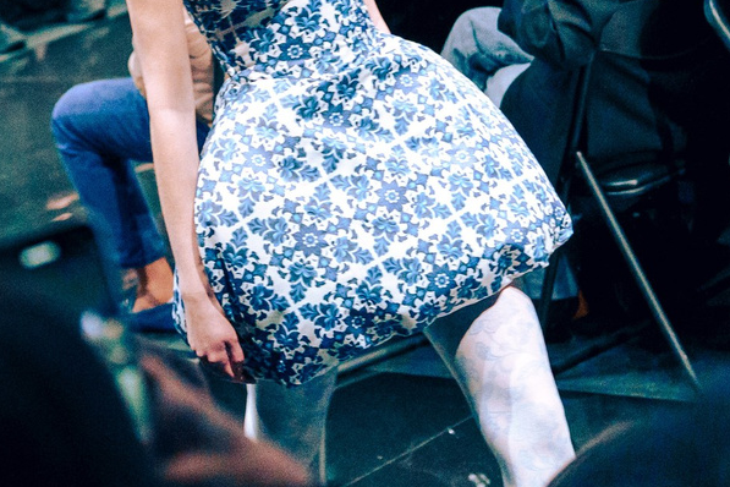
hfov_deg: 13.6
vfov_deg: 9.0
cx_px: 81
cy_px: -174
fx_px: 3041
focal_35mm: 150
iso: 2000
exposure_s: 1/320
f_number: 2
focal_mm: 35
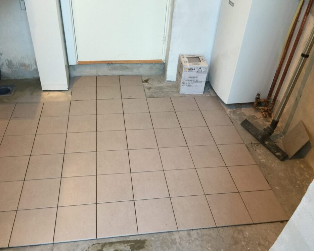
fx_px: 288
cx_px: 149
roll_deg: -3.1
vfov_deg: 47.1
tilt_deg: -37.8
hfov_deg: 57.2
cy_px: 127
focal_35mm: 31
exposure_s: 1/17
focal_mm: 4.15
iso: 50
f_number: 2.2
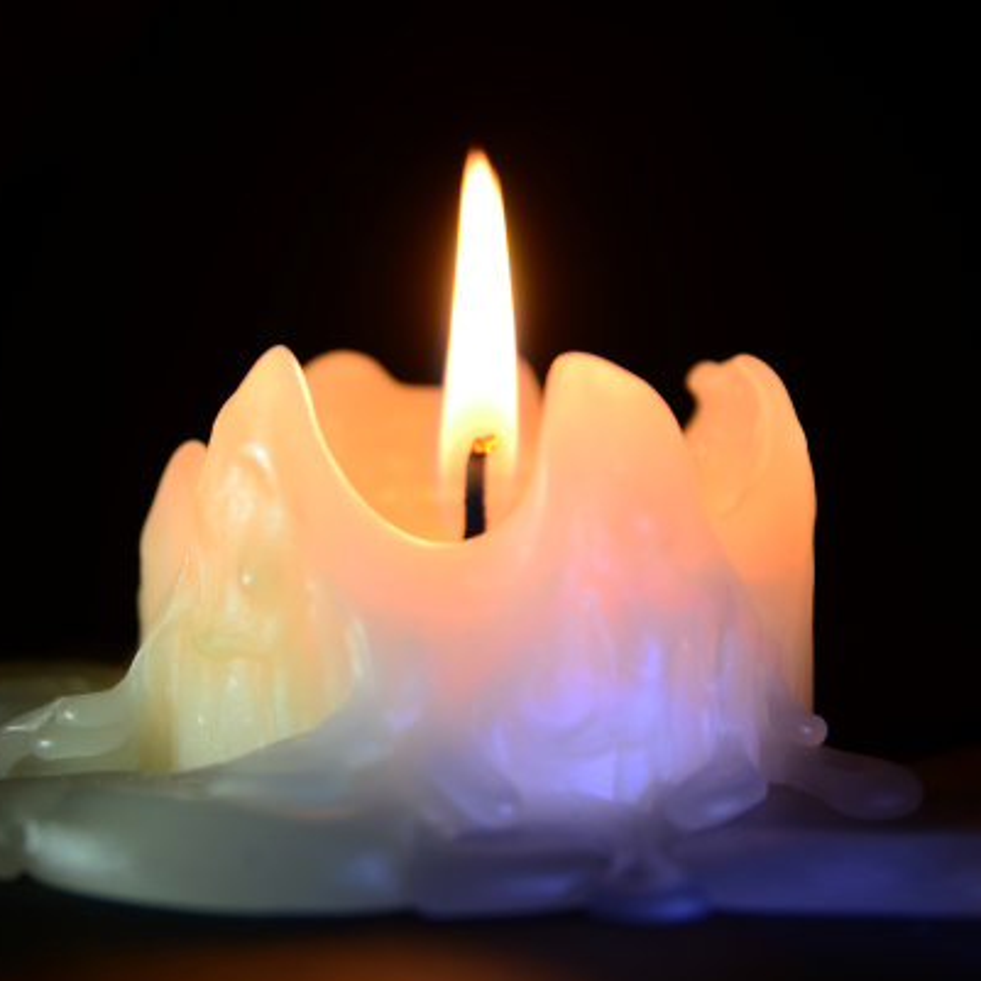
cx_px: 379
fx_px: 4360
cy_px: 493
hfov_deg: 12.8
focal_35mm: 136
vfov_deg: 12.8
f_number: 4.5
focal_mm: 70
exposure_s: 1/15
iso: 100
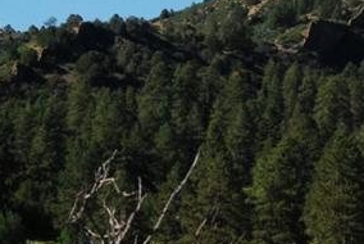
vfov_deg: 6.4
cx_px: 222
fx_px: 2186
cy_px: 43
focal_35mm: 216
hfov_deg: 9.5
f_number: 11
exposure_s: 1/500
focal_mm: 40
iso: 400
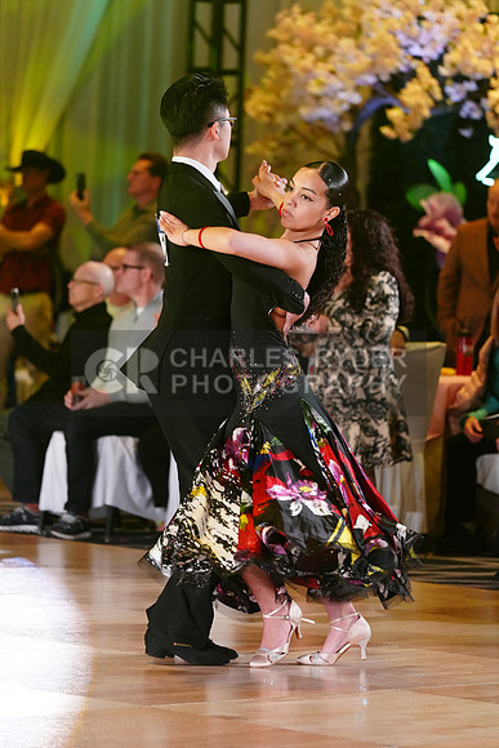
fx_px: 4010
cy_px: 374
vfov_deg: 10.7
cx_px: 250
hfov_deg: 7.1
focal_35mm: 193
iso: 3200
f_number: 4
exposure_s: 1/400
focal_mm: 193
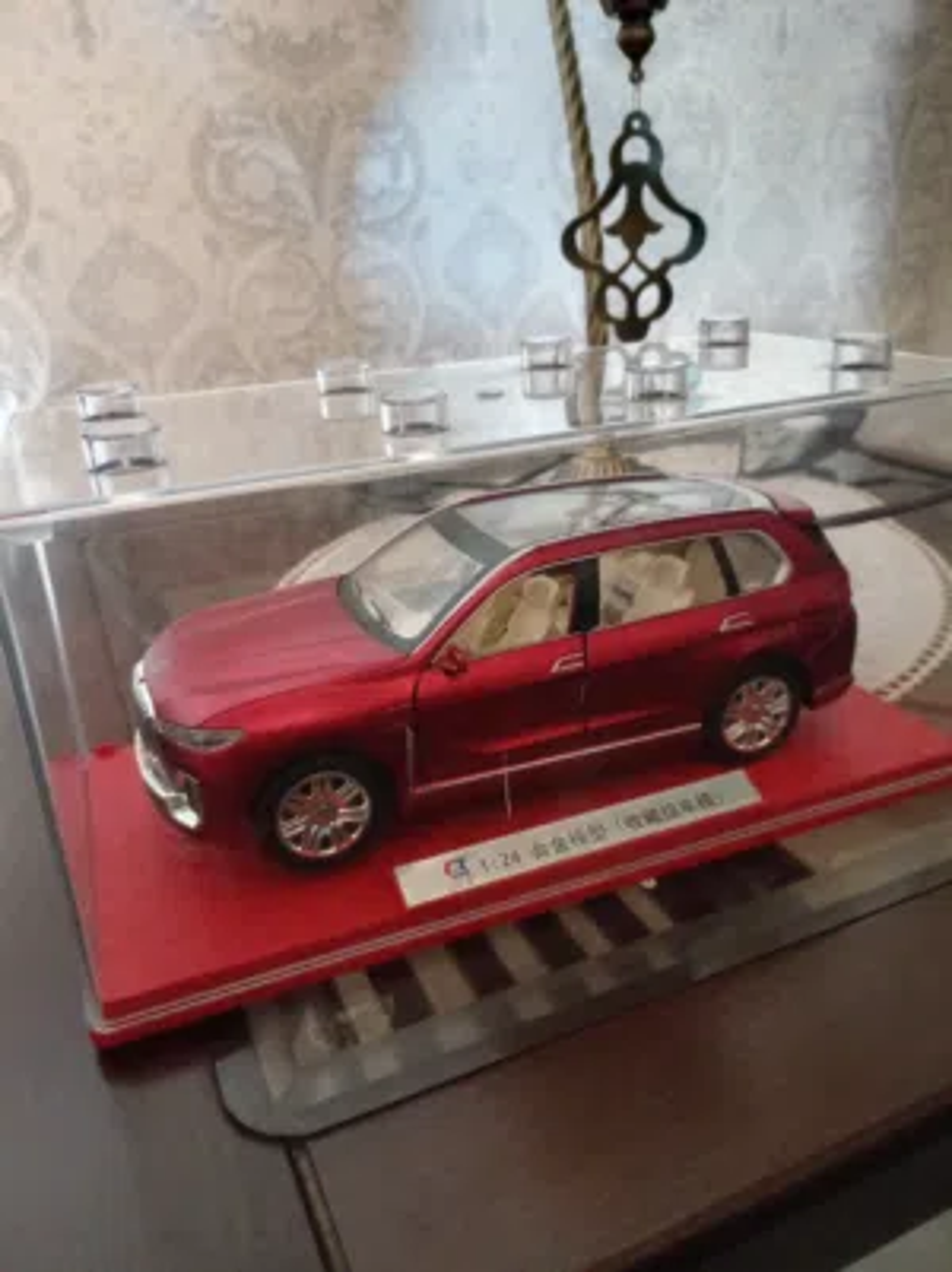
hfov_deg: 54.8
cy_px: 636
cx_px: 476
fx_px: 918
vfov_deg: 69.4
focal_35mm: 25
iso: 1837
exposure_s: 1/16.7
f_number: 1.8
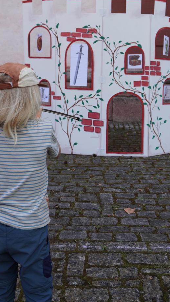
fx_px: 360
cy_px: 116
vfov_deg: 45.1
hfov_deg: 26.5
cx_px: 87
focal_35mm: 45
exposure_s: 1/200
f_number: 4.5
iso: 100
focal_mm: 22
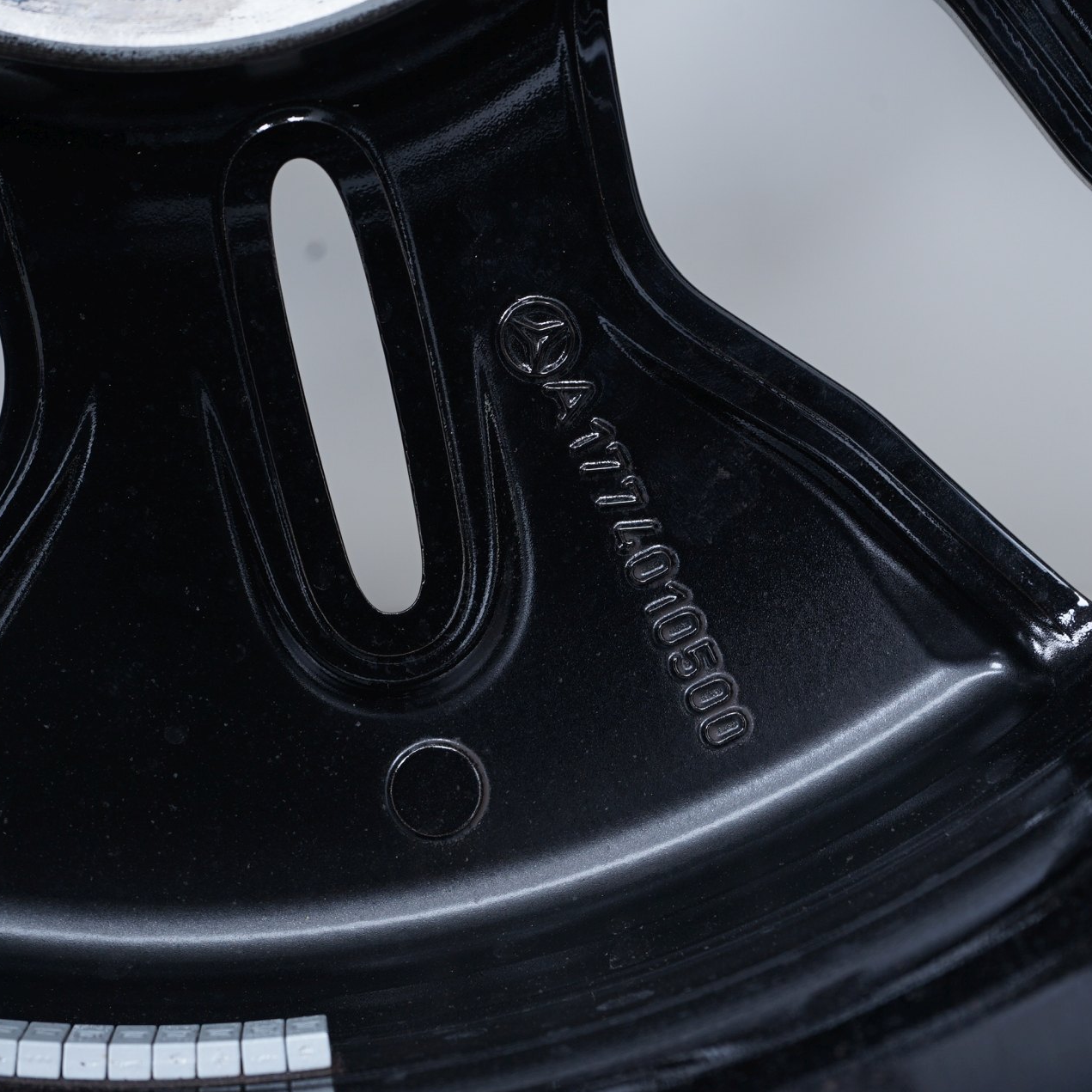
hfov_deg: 25.3
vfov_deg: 25.4
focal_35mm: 68
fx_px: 2427
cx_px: 442
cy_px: 548
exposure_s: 1/100
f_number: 7.1
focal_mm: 53
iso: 250
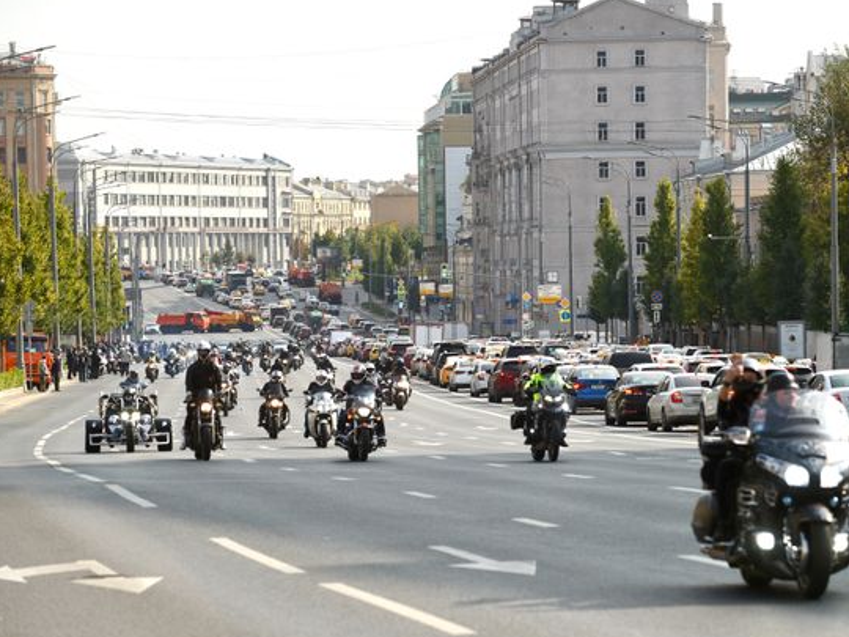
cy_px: 348
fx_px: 4268
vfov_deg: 8.5
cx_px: 494
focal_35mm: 174
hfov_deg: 11.4
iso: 360
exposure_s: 1/2500
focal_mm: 140
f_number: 4.5
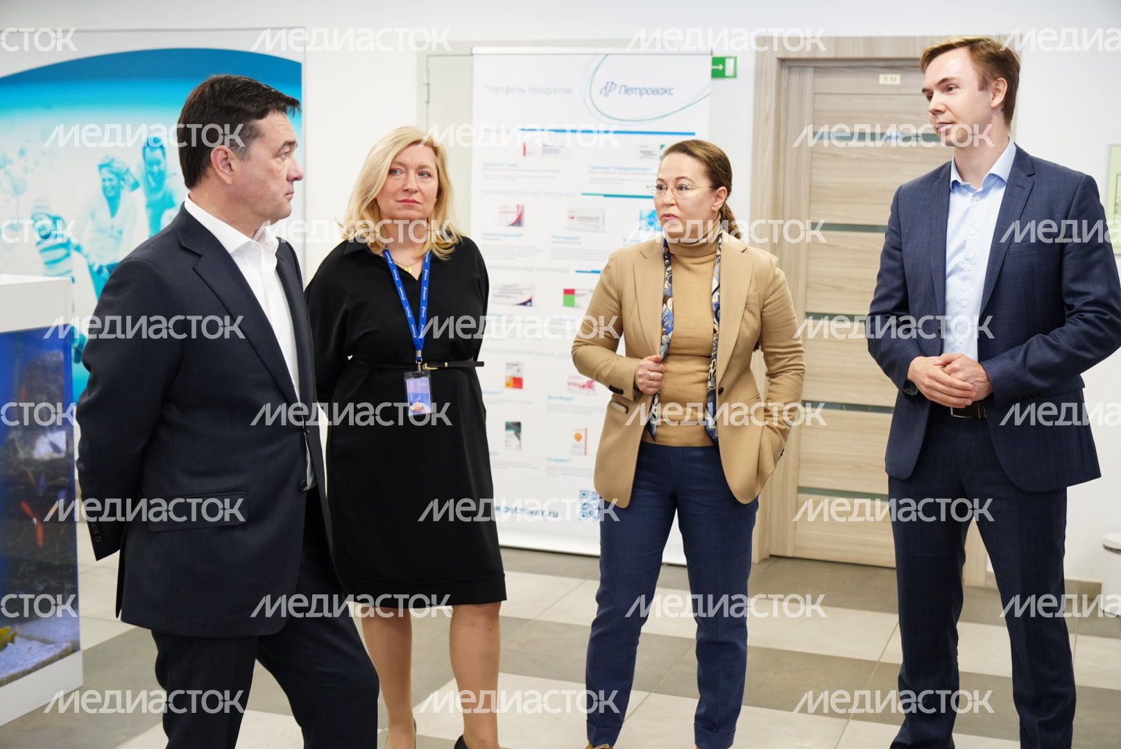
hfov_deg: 40.3
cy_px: 374
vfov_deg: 27.6
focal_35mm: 49
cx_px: 560
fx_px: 1527
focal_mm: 49
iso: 2000
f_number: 4
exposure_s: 1/160
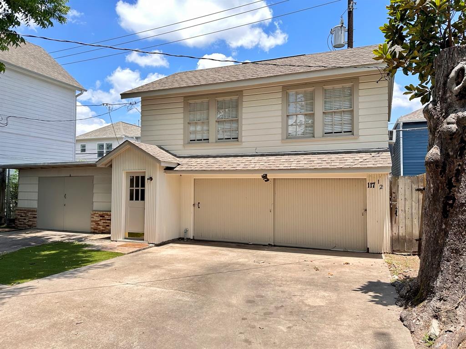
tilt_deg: +1.9
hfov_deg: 71.6
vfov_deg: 56.8
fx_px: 323
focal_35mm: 24
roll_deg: -1.0
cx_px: 233
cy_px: 174
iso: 80
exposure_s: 1/1009
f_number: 1.78
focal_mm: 6.86
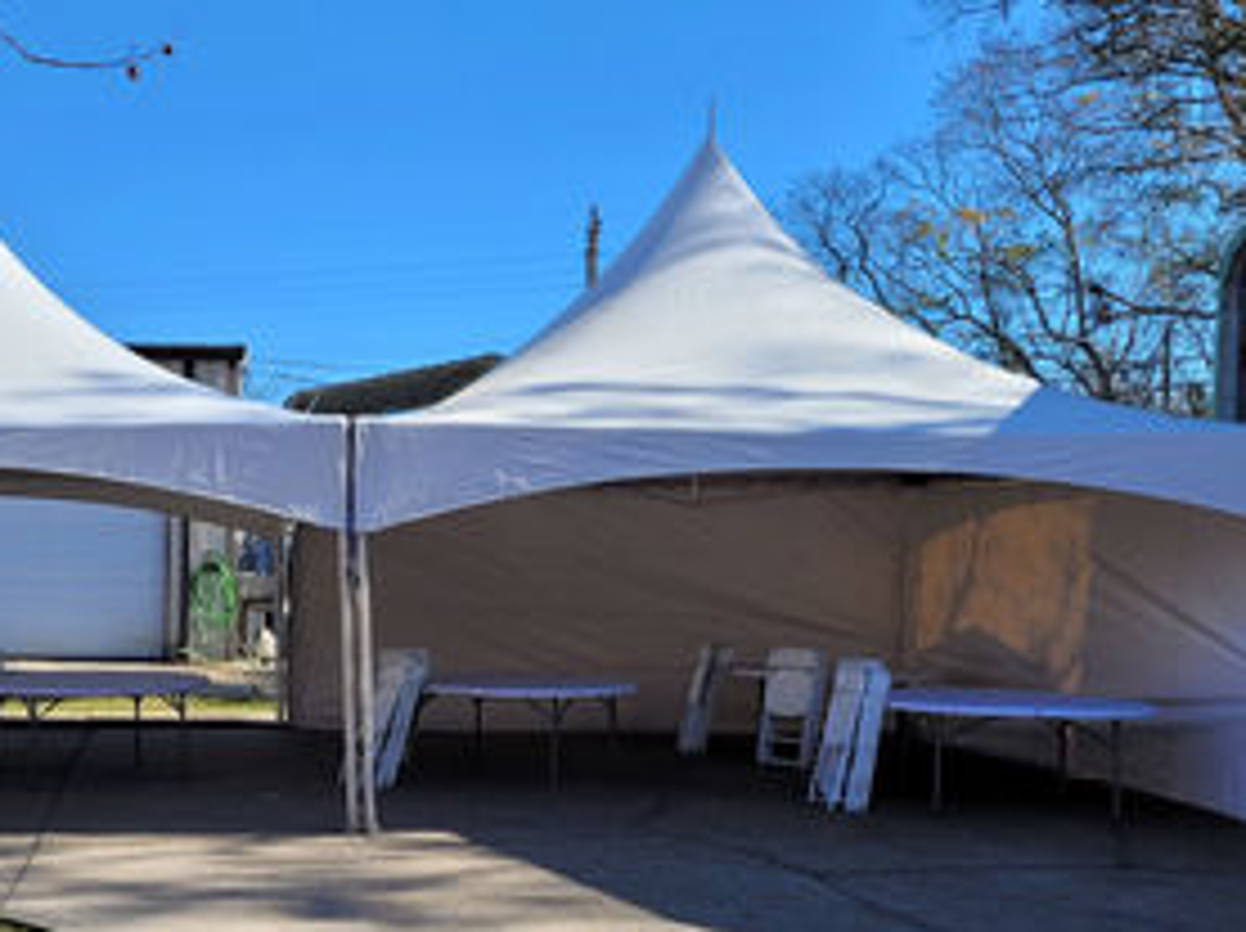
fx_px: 1690
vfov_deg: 30.7
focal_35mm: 47
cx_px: 252
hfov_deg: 39.0
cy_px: 592
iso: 40
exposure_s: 1/1823
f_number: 1.8
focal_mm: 5.4
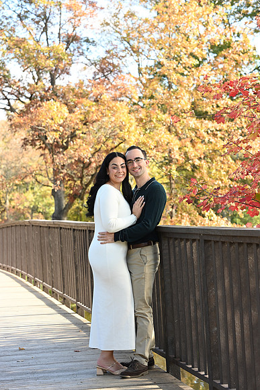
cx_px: 130
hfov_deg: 16.1
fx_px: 920
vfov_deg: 23.9
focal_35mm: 85
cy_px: 195
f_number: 5.6
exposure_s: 1/160
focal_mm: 85
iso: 320
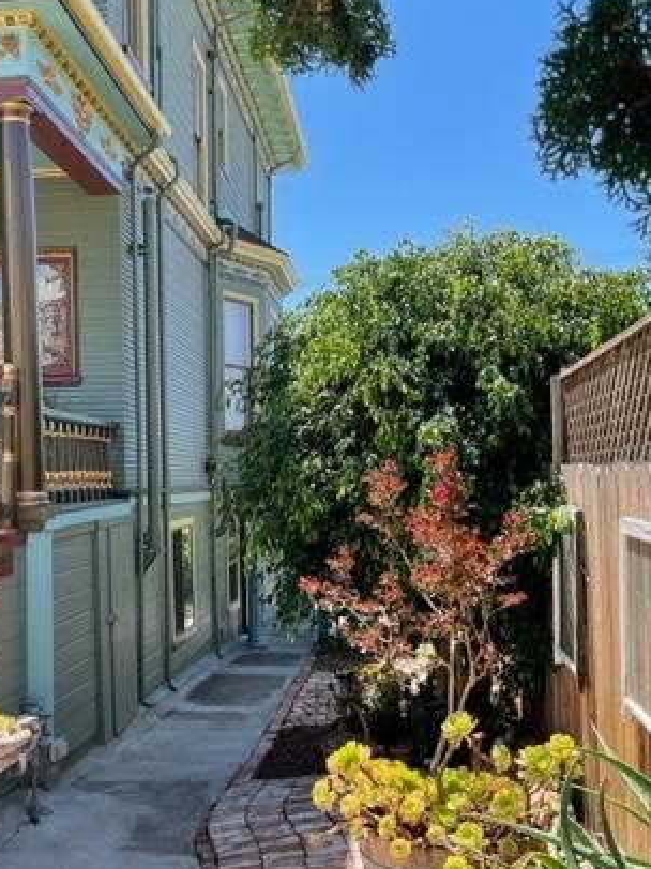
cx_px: 208
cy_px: 471
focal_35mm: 41
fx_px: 1029
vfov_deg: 45.8
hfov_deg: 34.7
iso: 32
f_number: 1.6
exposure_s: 1/1247
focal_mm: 4.2
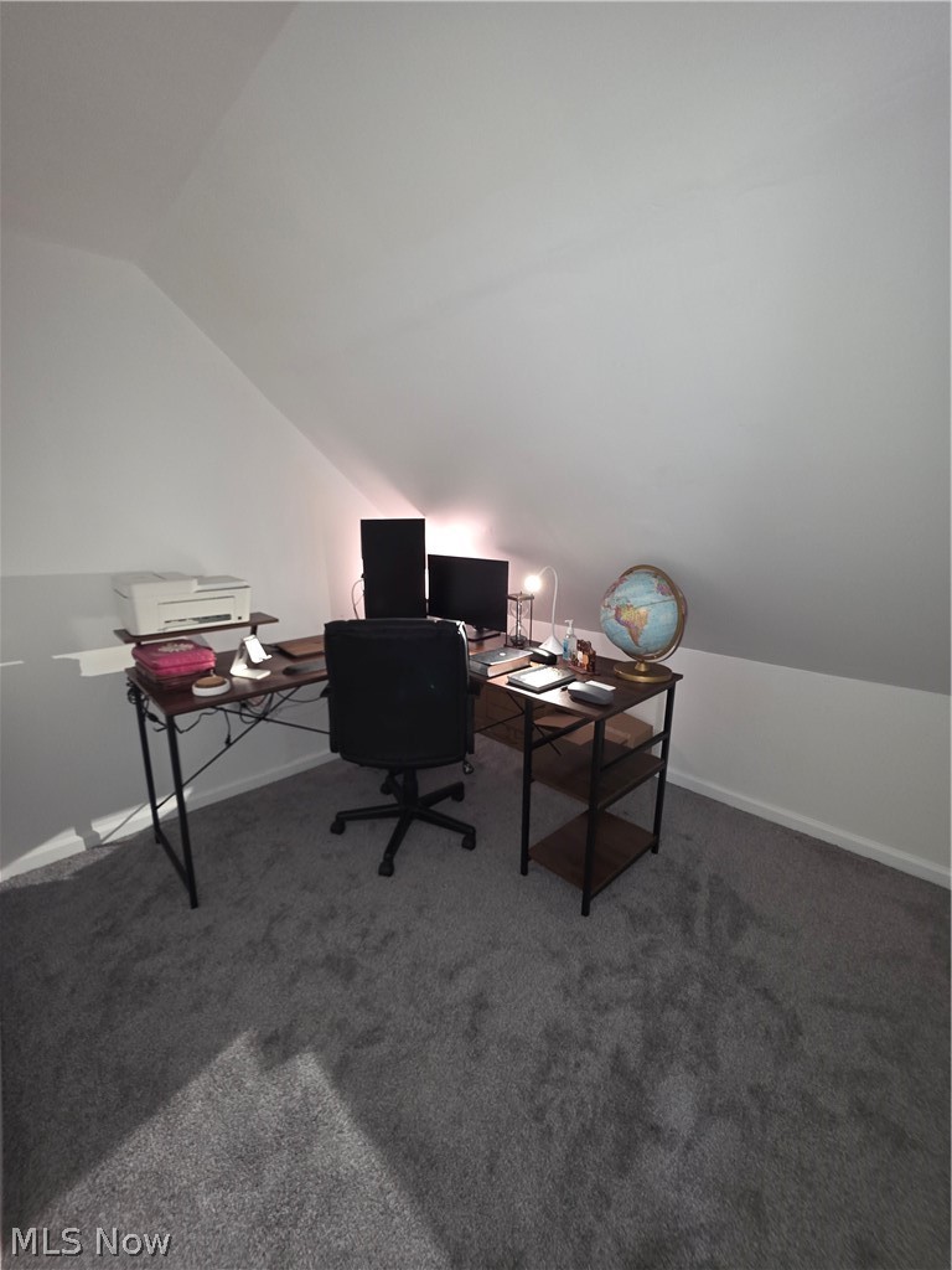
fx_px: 477
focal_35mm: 13
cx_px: 476
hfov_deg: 89.9
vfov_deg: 106.2
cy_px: 635
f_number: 1.9
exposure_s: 1/10.9
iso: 1000
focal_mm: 2.2
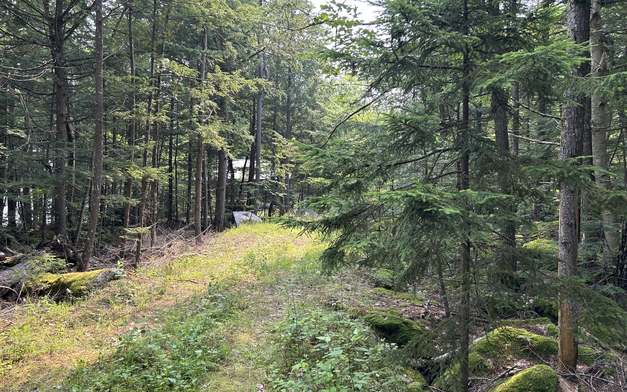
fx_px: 478
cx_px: 309
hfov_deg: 66.5
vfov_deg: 44.5
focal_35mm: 28
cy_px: 187
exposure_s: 1/340
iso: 50
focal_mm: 5.7
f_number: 1.5
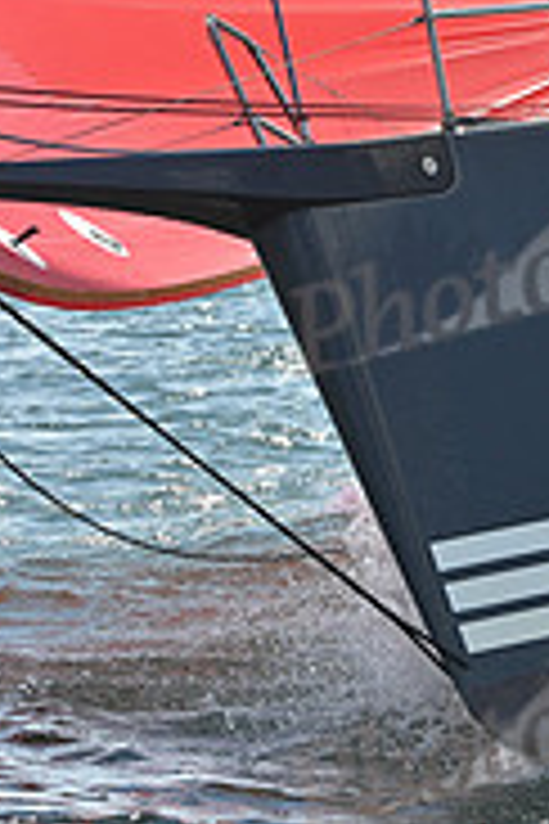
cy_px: -38
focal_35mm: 292
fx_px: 6679
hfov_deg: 4.6
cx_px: 1161
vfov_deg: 7.0
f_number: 10
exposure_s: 1/1000
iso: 250
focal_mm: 92
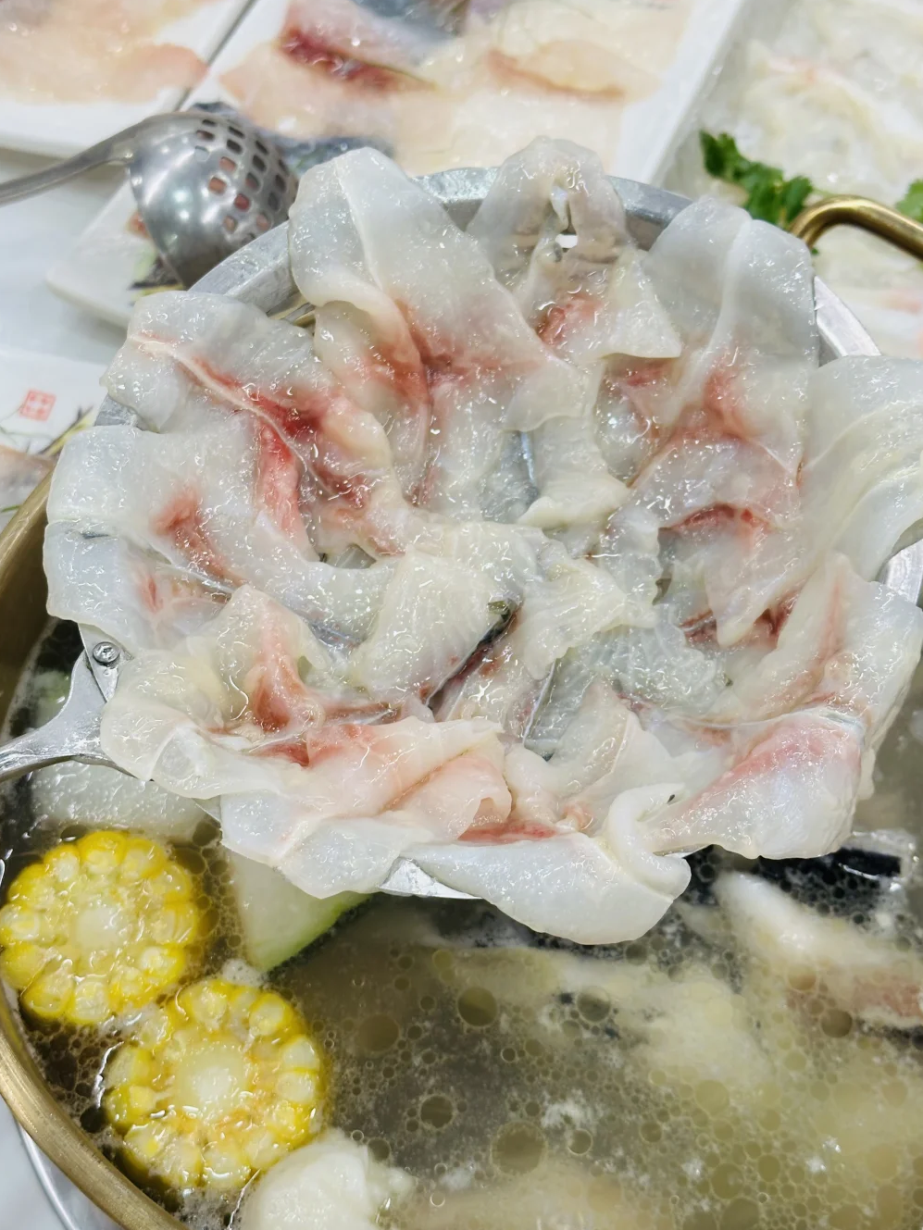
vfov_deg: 36.8
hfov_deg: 28.0
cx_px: 490
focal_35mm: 52
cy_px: 601
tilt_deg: -56.3
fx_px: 1848
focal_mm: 6.86
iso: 80
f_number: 1.78
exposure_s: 1/50
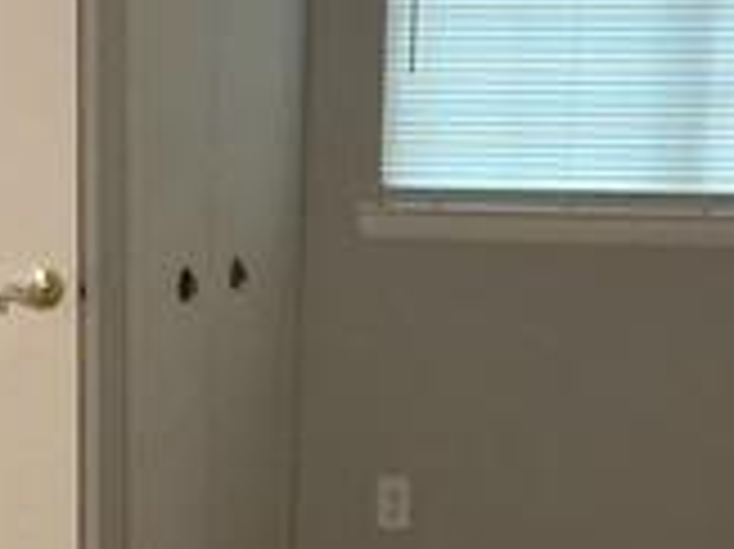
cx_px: 234
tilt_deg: -18.7
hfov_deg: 17.2
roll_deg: -0.5
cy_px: 792
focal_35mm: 114
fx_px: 2415
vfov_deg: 12.4
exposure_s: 1/60
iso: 160
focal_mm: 3
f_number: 1.8
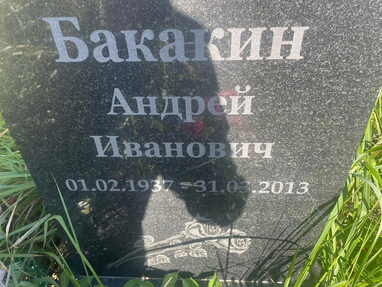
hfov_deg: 67.3
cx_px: 191
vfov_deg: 53.1
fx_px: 287
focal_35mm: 26
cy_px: 144
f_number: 1.6
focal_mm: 4.2
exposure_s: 1/442
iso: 32
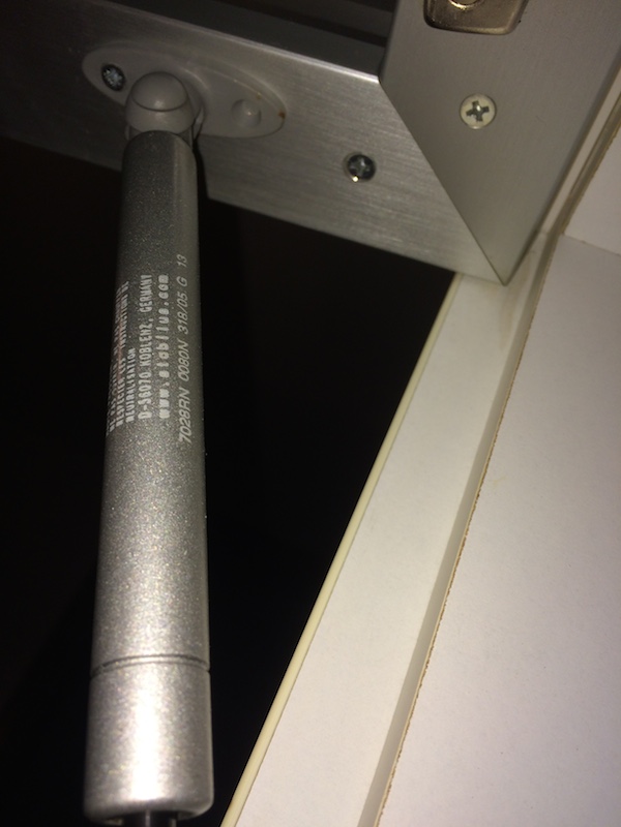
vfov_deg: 61.7
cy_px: 414
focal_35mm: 29
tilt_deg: +36.4
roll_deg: -25.4
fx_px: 694
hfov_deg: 48.2
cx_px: 310
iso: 32
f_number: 2.2
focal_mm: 4.15
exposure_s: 1/318
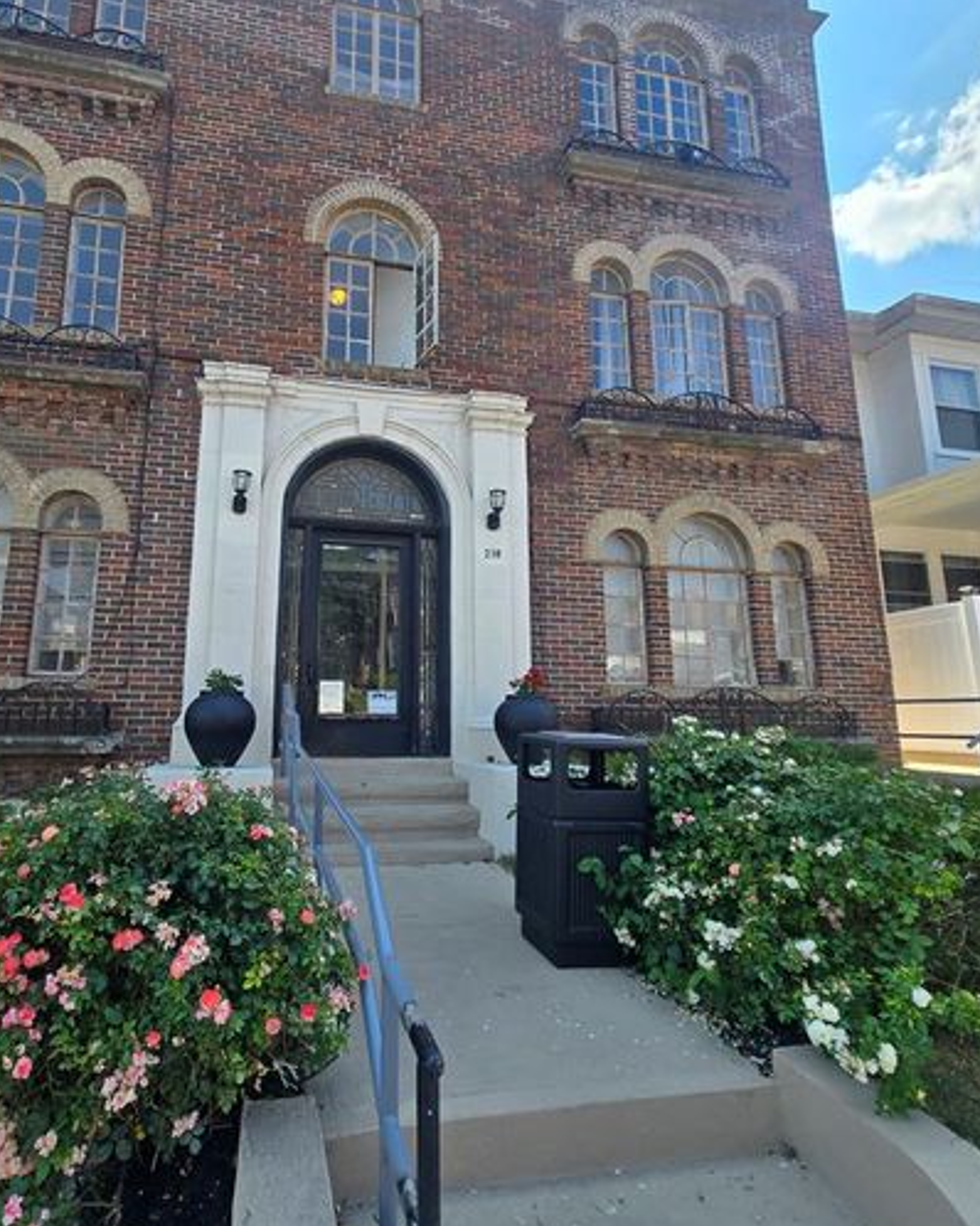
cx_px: 384
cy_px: 580
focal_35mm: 17
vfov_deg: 89.6
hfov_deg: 75.9
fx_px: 617
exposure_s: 1/937
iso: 50
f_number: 2.2
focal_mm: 2.2
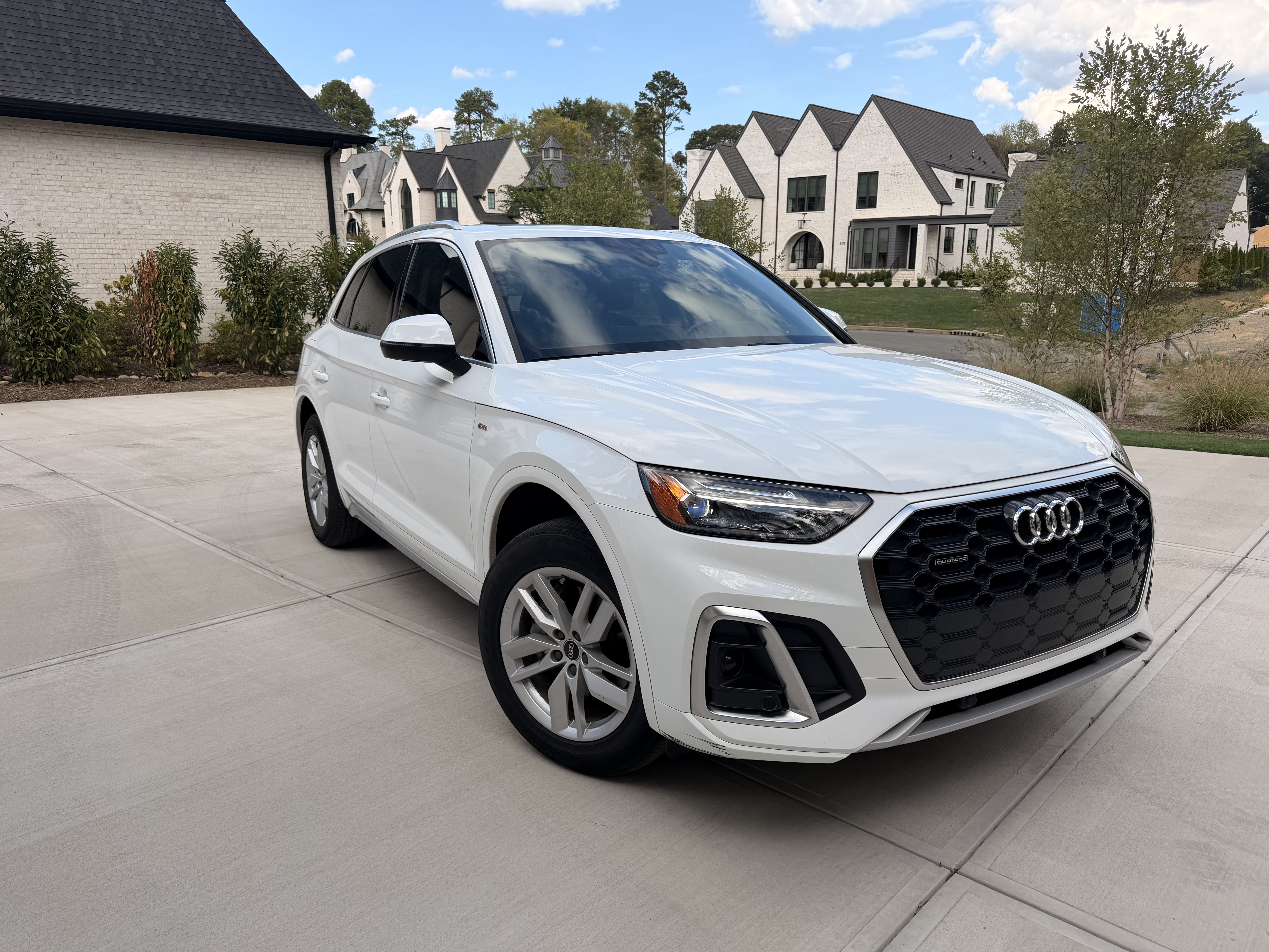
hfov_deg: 71.6
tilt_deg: -12.7
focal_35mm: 24
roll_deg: +0.2
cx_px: 634
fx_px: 880
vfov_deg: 56.8
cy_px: 476
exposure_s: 1/3021
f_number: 1.78
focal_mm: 6.76
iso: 80
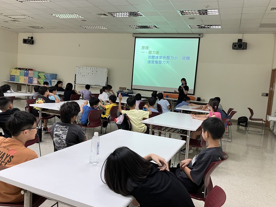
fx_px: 231
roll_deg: -3.9
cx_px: 138
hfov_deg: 61.7
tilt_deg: -5.3
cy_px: 101
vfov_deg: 48.2
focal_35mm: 29
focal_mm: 3.99
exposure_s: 1/60
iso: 64
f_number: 1.8
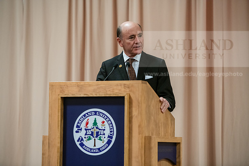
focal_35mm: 140
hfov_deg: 14.7
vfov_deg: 9.8
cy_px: 83
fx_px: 969
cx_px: 124
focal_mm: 140
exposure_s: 1/200
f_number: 3.2
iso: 1600
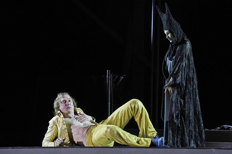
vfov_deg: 12.4
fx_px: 708
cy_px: 77
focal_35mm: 110
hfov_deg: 18.6
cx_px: 116
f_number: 6.3
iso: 1000
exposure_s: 1/125
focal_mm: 110
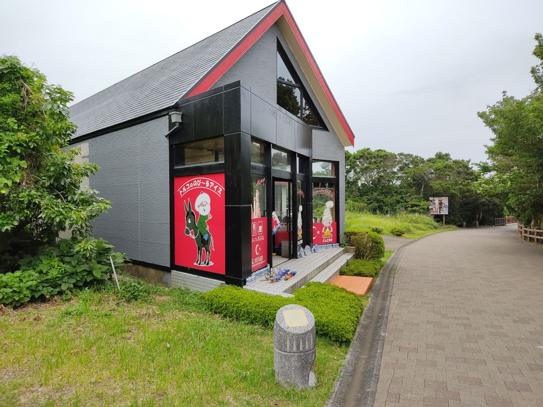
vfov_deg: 53.1
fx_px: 408
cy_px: 204
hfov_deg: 67.3
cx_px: 272
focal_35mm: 26
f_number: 1.79
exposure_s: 1/254
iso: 100
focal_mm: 4.74
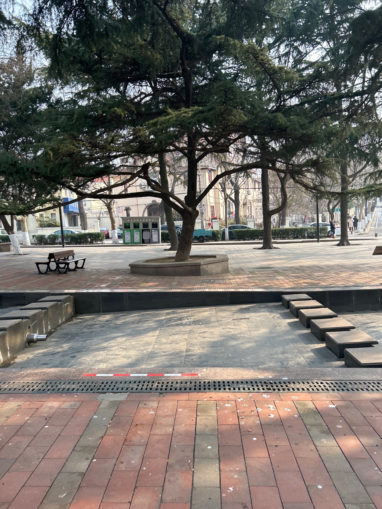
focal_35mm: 26
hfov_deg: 53.1
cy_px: 254
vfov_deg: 67.3
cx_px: 191
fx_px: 383
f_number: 1.5
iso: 50
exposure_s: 1/639
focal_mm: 5.7
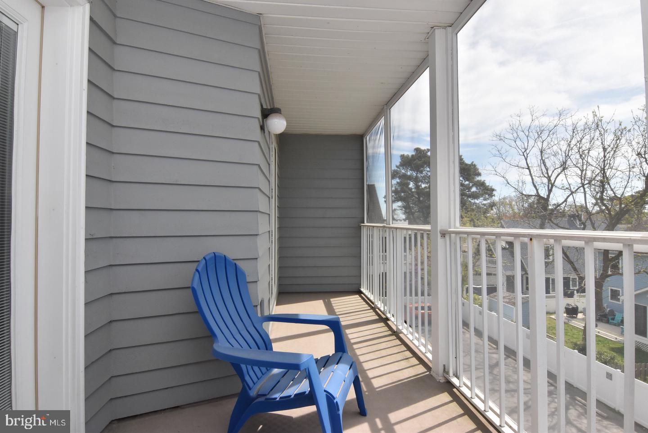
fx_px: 324
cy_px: 216
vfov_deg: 67.5
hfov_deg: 90.0
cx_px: 324
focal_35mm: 18
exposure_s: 1/200
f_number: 22
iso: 800
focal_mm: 12
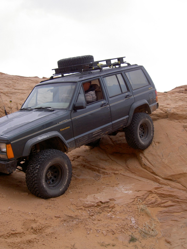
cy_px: 124
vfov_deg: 47.9
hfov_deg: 36.8
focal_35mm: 39
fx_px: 281
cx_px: 94
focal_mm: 8
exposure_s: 1/100
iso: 100
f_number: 4.7
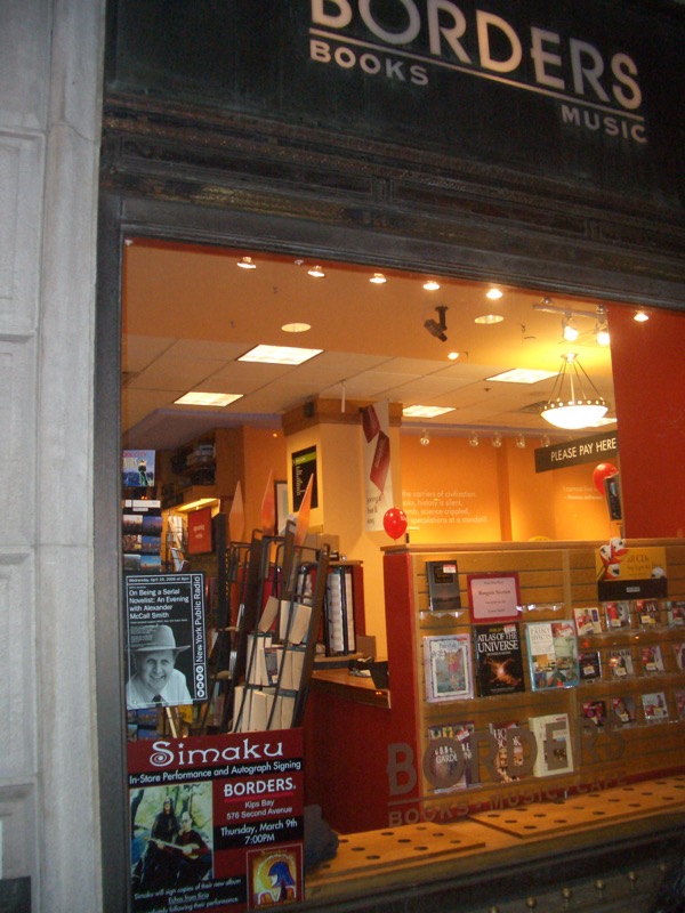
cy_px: 456
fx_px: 923
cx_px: 342
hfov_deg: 40.7
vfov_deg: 52.6
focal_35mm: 35
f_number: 2.6
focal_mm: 5.8
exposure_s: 1/60
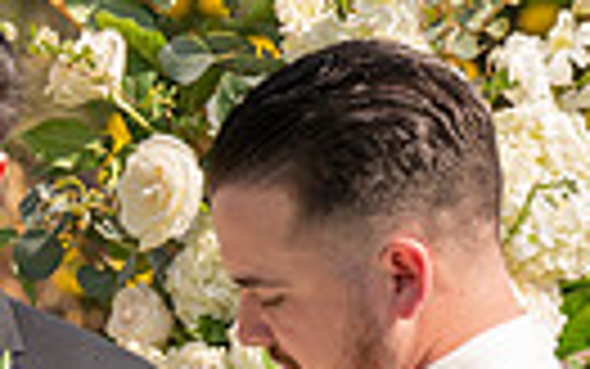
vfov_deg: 2.2
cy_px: 691
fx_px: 9475
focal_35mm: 589
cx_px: -95
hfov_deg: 3.6
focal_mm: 130
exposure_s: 1/1000
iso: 200
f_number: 5.6
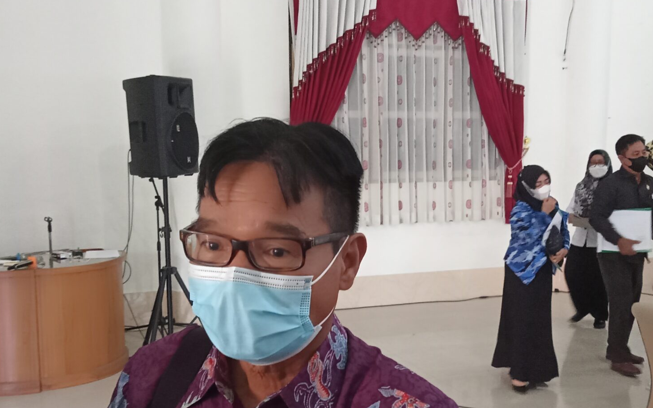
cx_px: 362
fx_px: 925
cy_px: 252
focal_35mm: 52
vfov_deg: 24.8
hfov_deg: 38.8
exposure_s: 1/25
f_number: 2.2
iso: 1094
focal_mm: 3.65
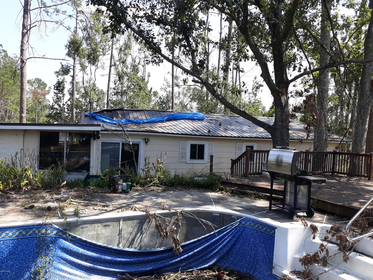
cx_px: 186
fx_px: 302
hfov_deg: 63.4
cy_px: 140
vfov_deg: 49.7
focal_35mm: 28
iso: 40
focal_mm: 3.7
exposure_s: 1/568
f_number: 1.7
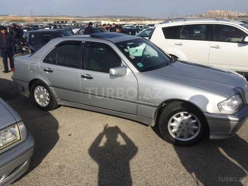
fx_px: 208
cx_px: 124
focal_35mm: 29
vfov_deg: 48.2
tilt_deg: -14.6
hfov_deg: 61.7
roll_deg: +1.0
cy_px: 93
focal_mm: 4.15
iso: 32
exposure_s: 1/4115
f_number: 2.2
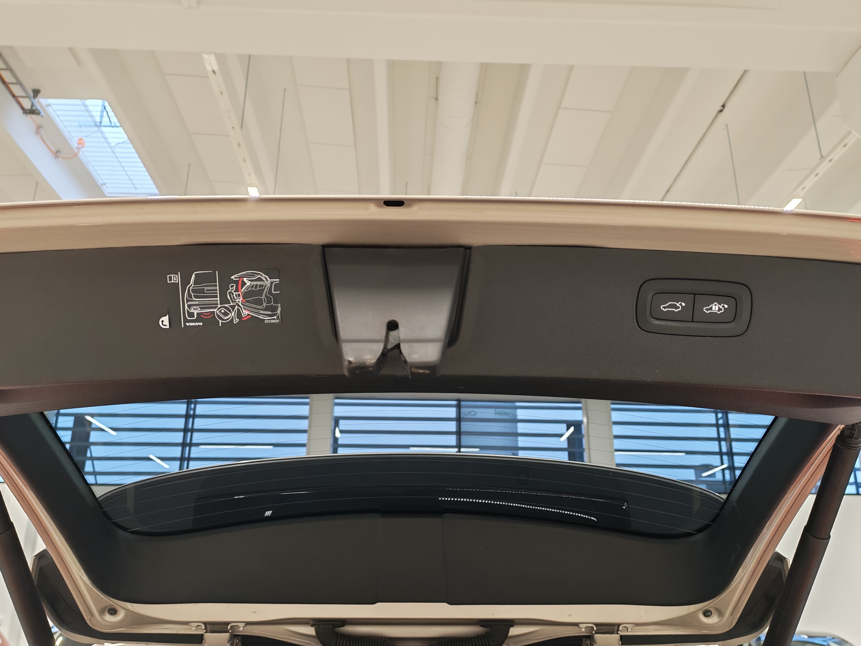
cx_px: 430
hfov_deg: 55.4
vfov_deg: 42.9
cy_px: 323
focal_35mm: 33
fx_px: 821
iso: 481
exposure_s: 1/100
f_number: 1.9
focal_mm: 6.12
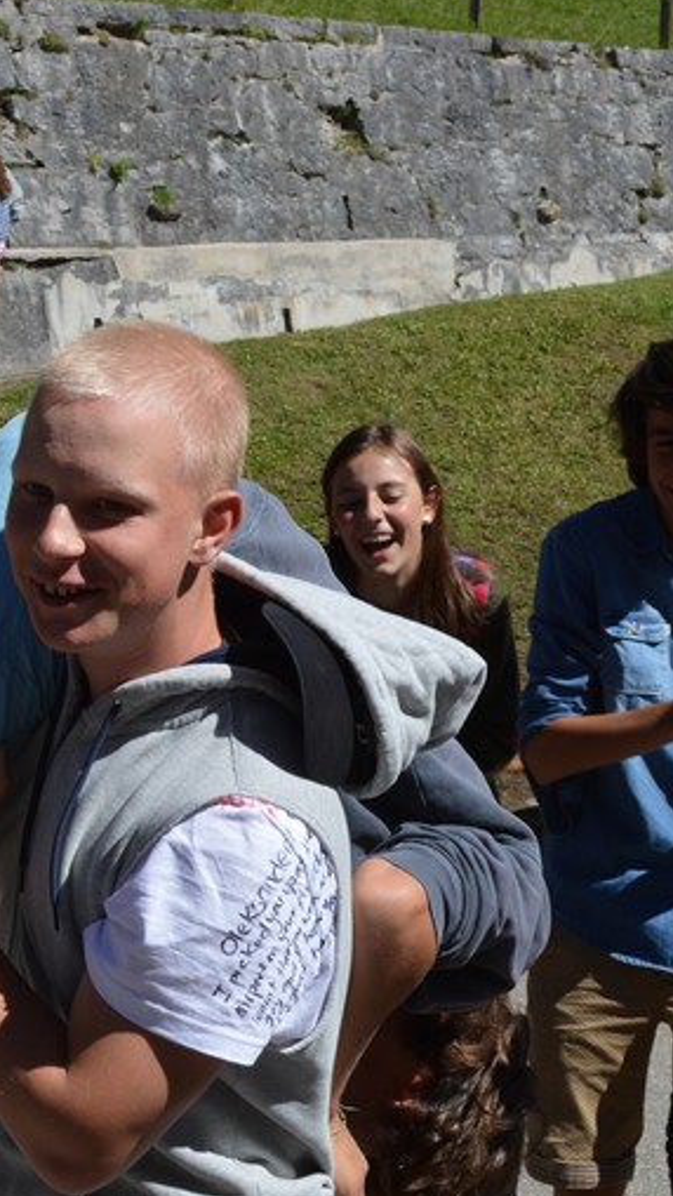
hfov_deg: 15.5
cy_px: 693
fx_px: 2409
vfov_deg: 27.8
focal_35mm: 76
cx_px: -78
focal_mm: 24
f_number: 9
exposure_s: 1/250
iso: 100
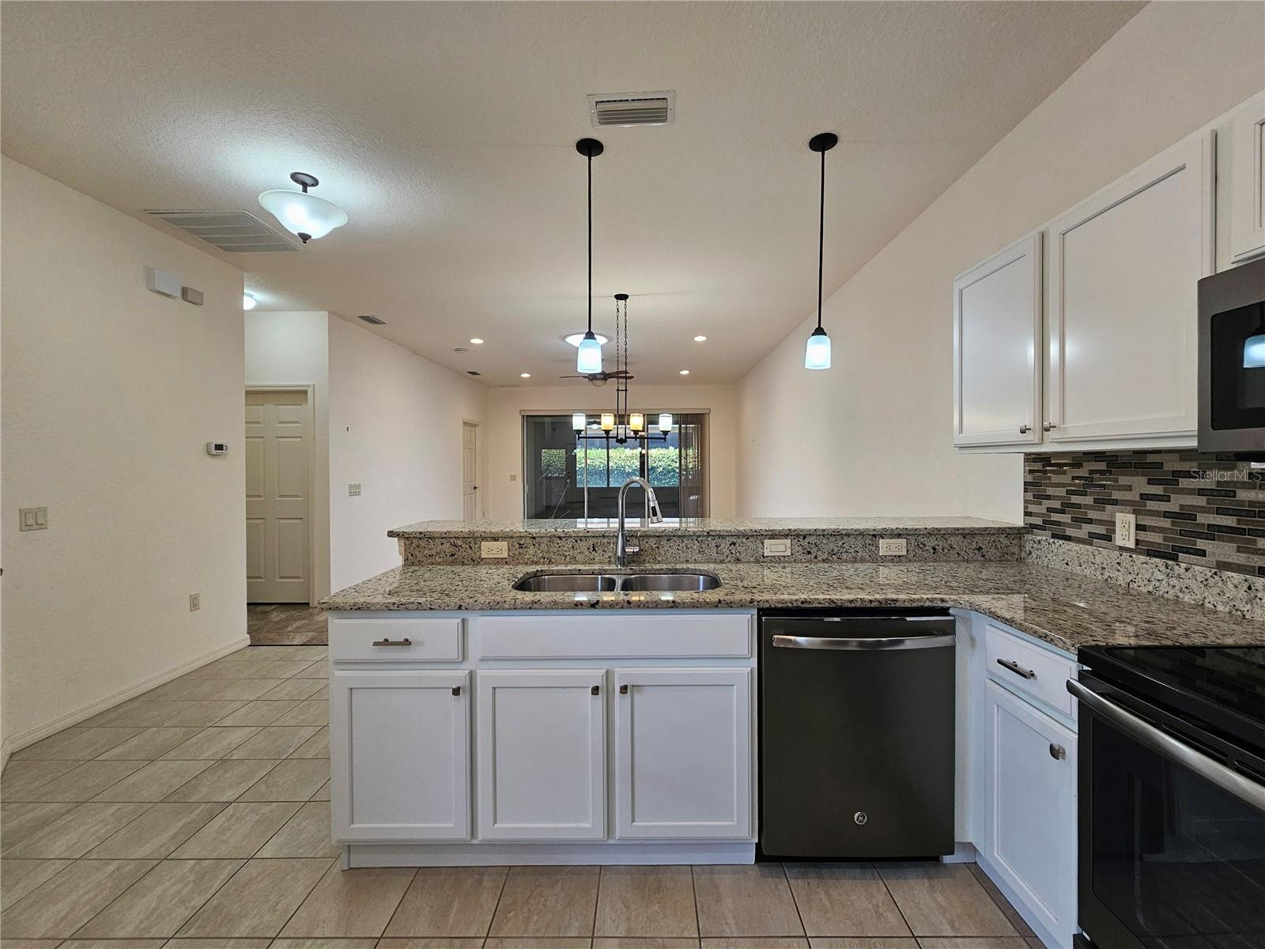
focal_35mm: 13
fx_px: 475
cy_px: 474
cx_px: 632
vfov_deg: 89.9
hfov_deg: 106.2
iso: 80
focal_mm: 2.2
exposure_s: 1/60.2
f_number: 2.2
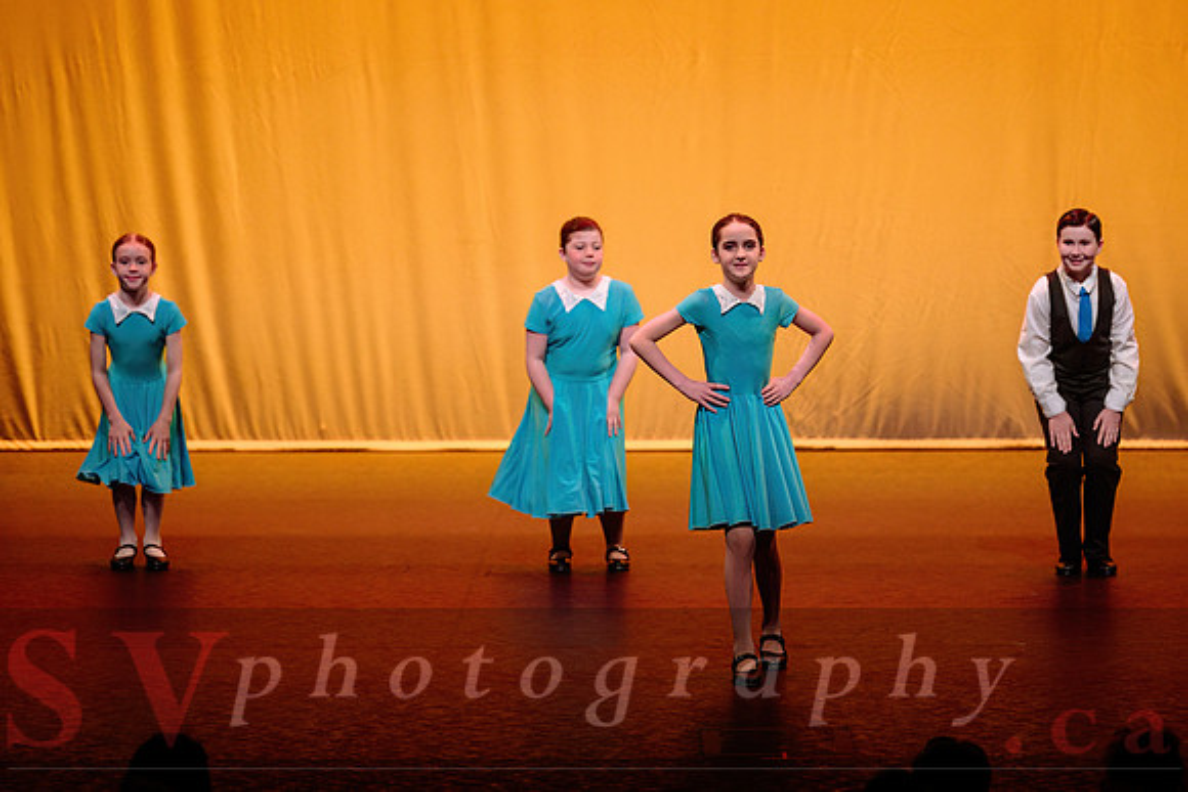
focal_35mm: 155
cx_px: 691
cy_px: 331
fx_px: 5107
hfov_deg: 13.3
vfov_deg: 8.9
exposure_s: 1/500
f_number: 2.8
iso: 1250
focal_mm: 130
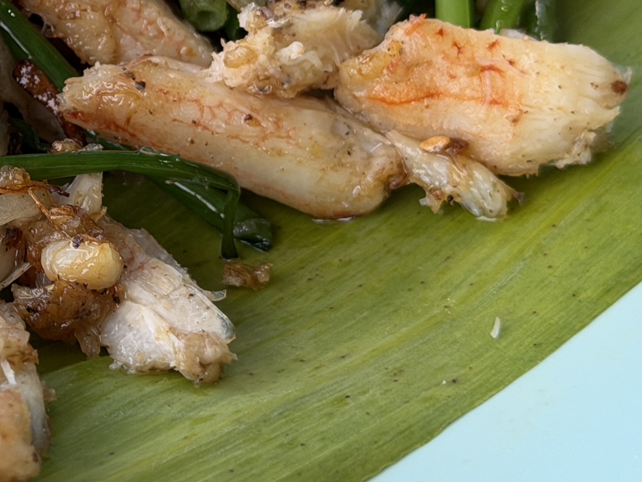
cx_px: -72
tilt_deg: -36.6
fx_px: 2652
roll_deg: +0.4
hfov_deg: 13.5
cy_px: -14
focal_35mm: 143
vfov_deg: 10.3
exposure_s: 1/136
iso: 64
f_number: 1.78
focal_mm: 6.76
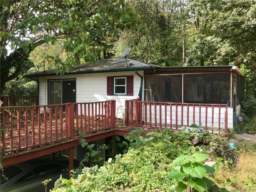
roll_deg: -1.1
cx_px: 128
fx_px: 207
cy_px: 96
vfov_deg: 49.7
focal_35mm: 28
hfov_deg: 63.4
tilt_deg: -1.3
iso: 20
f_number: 1.8
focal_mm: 3.99
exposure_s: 1/471
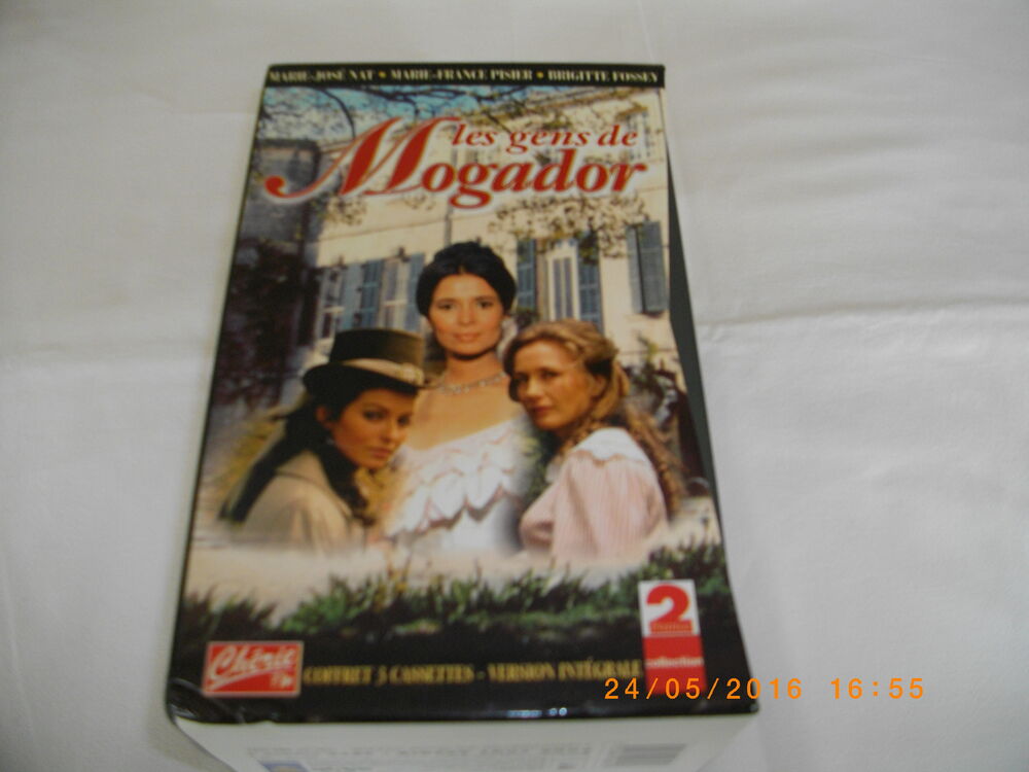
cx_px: 514
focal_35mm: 32
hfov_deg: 56.8
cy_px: 386
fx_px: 951
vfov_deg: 44.2
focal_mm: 5.7
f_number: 2.9
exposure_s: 1/125
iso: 129
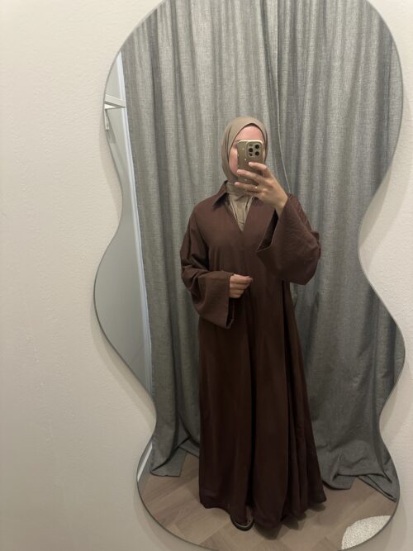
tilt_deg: -16.4
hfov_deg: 56.8
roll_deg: +1.9
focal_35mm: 24
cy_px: 276
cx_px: 206
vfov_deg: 71.6
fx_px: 382
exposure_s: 1/60
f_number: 1.78
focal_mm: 6.86
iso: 500
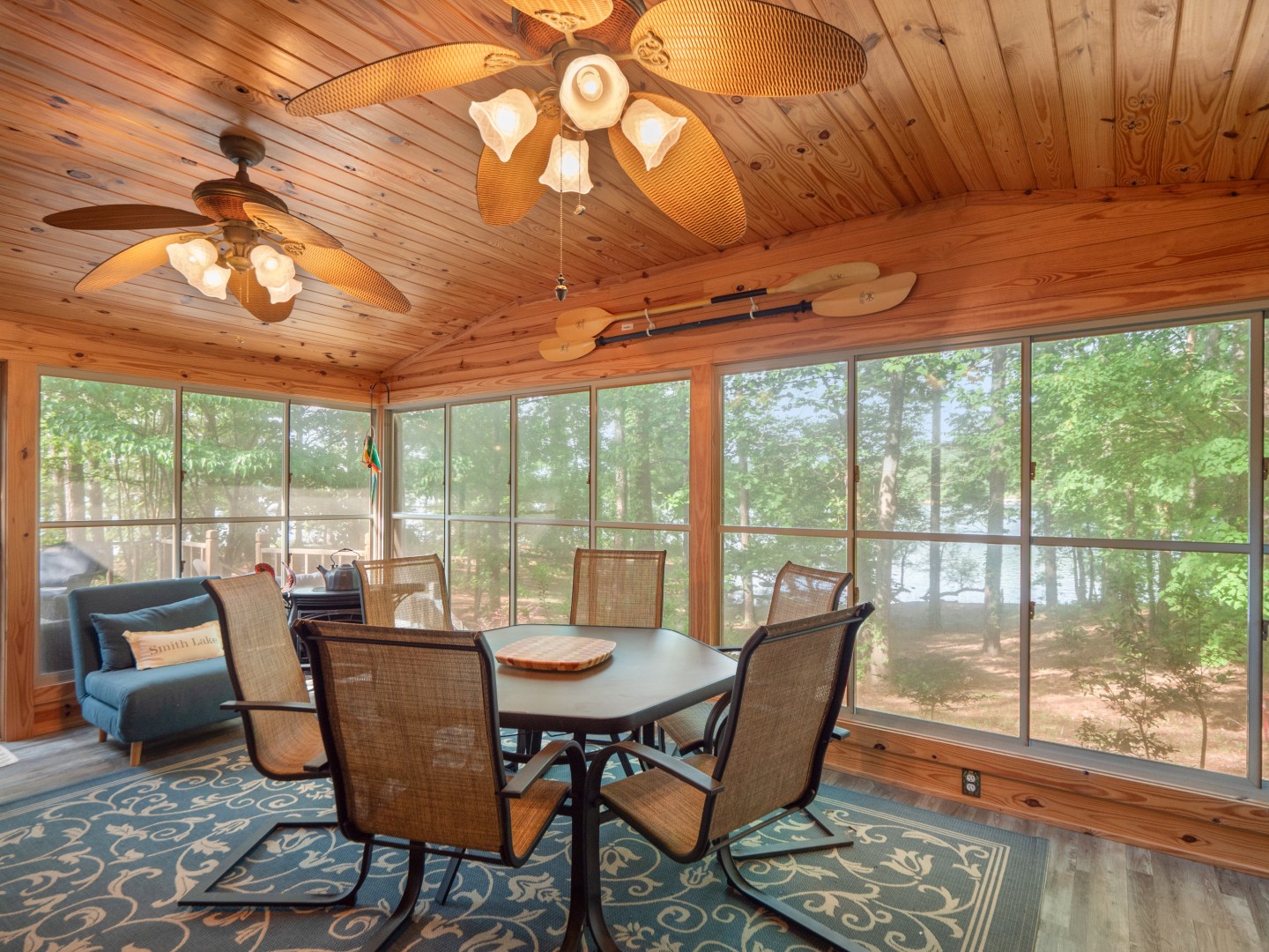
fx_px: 660
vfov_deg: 71.6
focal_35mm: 18
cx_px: 634
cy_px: 476
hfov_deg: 87.8
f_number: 3.1
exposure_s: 1/20
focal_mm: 9
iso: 200
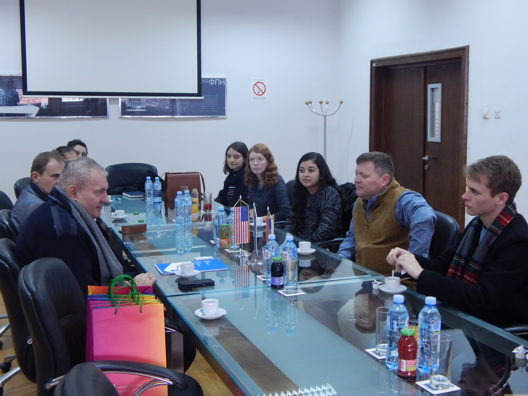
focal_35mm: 48
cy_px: 198
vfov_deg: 30.3
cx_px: 264
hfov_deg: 39.7
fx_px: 732
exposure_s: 1/25
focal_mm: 8.6
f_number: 3.7
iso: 400
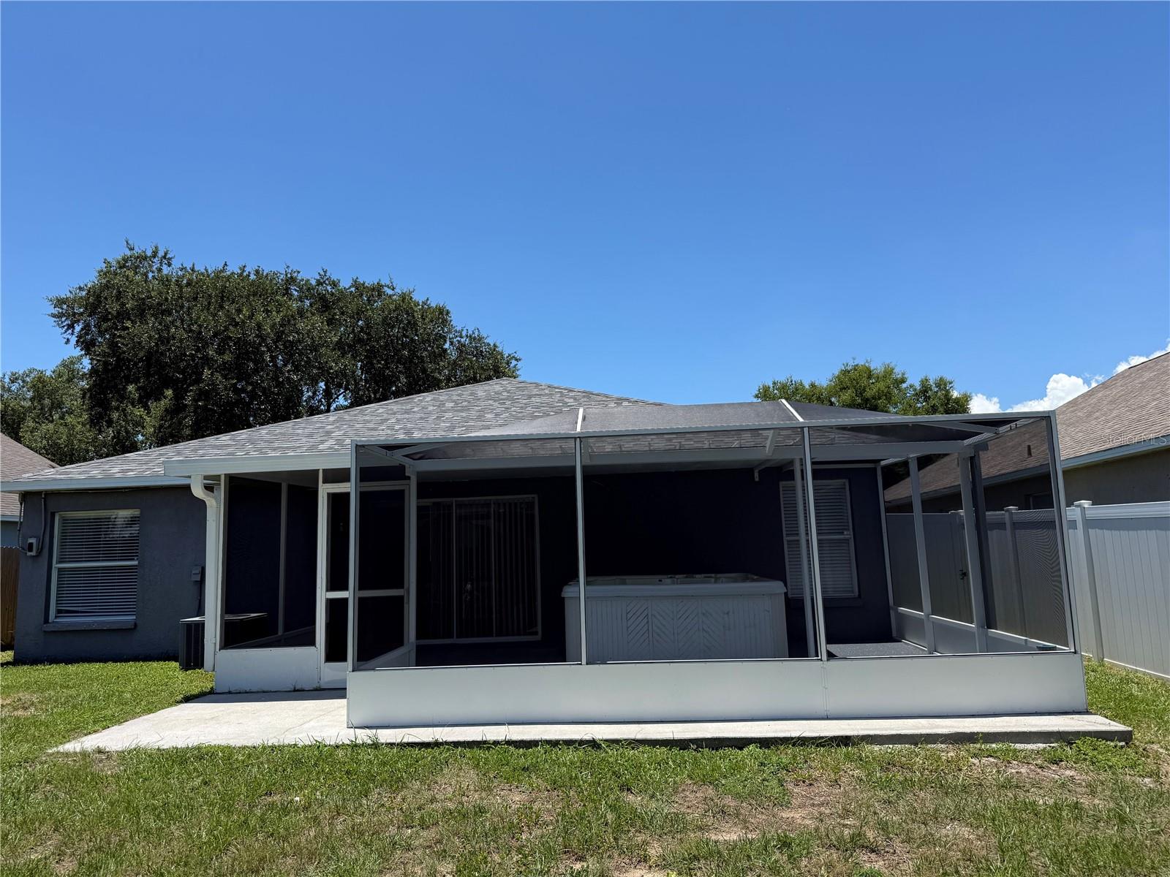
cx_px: 585
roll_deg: +2.7
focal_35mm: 24
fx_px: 811
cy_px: 438
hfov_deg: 71.6
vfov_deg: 56.8
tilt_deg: +10.1
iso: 80
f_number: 1.78
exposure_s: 1/4167
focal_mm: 6.76
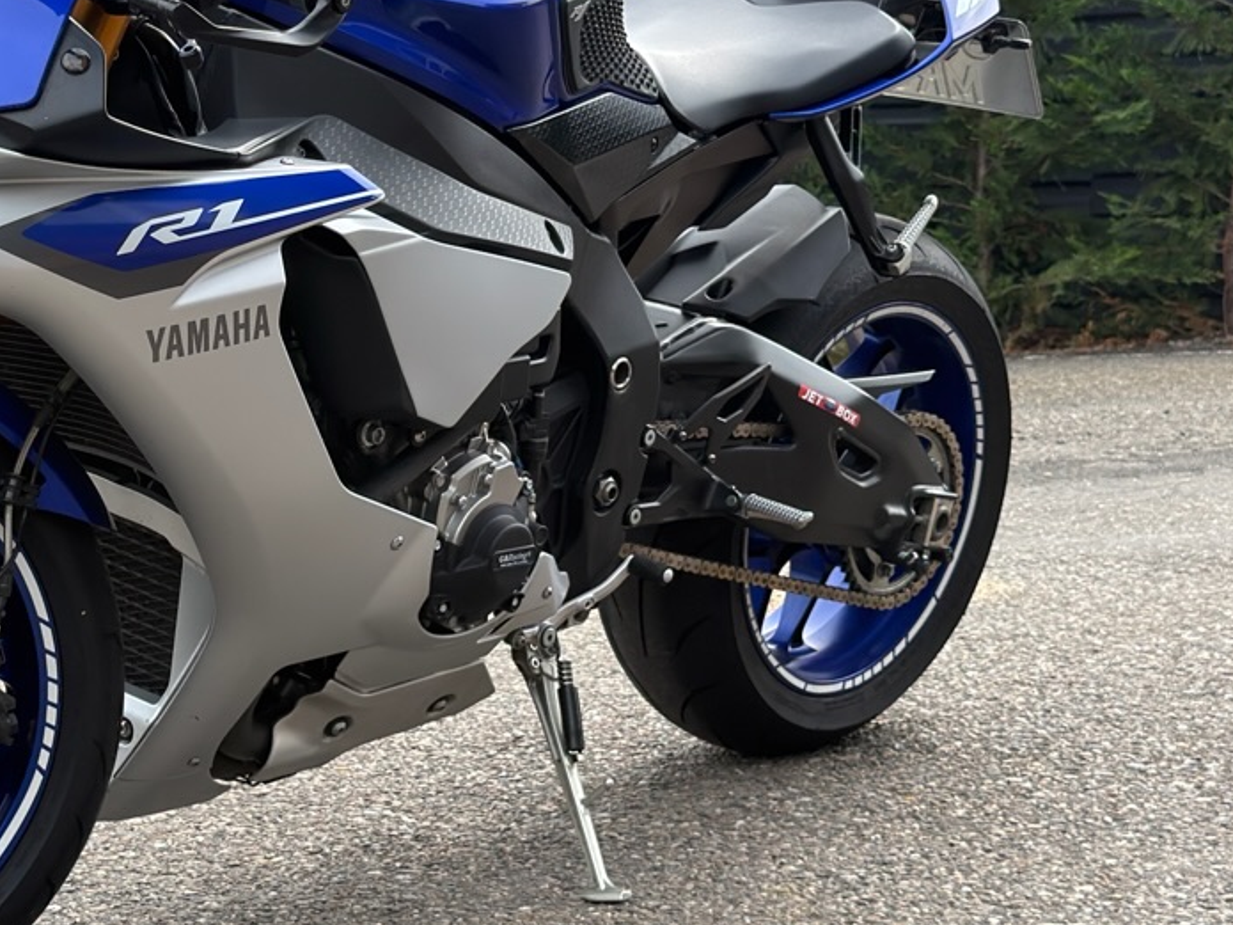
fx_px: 2885
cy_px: 325
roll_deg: -3.4
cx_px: 224
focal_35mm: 81
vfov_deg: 18.2
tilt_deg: -3.9
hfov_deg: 23.7
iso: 100
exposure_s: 1/1486
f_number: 1.78
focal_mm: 6.76
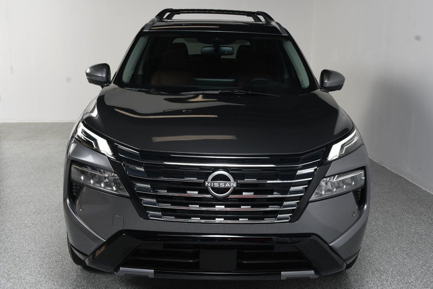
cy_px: 144
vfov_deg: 29.8
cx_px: 216
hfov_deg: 43.6
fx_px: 541
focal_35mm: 45
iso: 100
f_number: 10
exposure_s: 1/160
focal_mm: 30
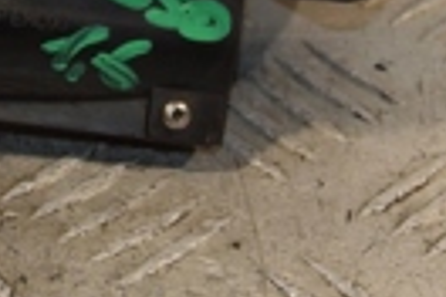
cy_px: -267
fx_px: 2701
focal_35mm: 218
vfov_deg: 6.2
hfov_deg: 9.4
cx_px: 61
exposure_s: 1/200
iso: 800
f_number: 5
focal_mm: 30
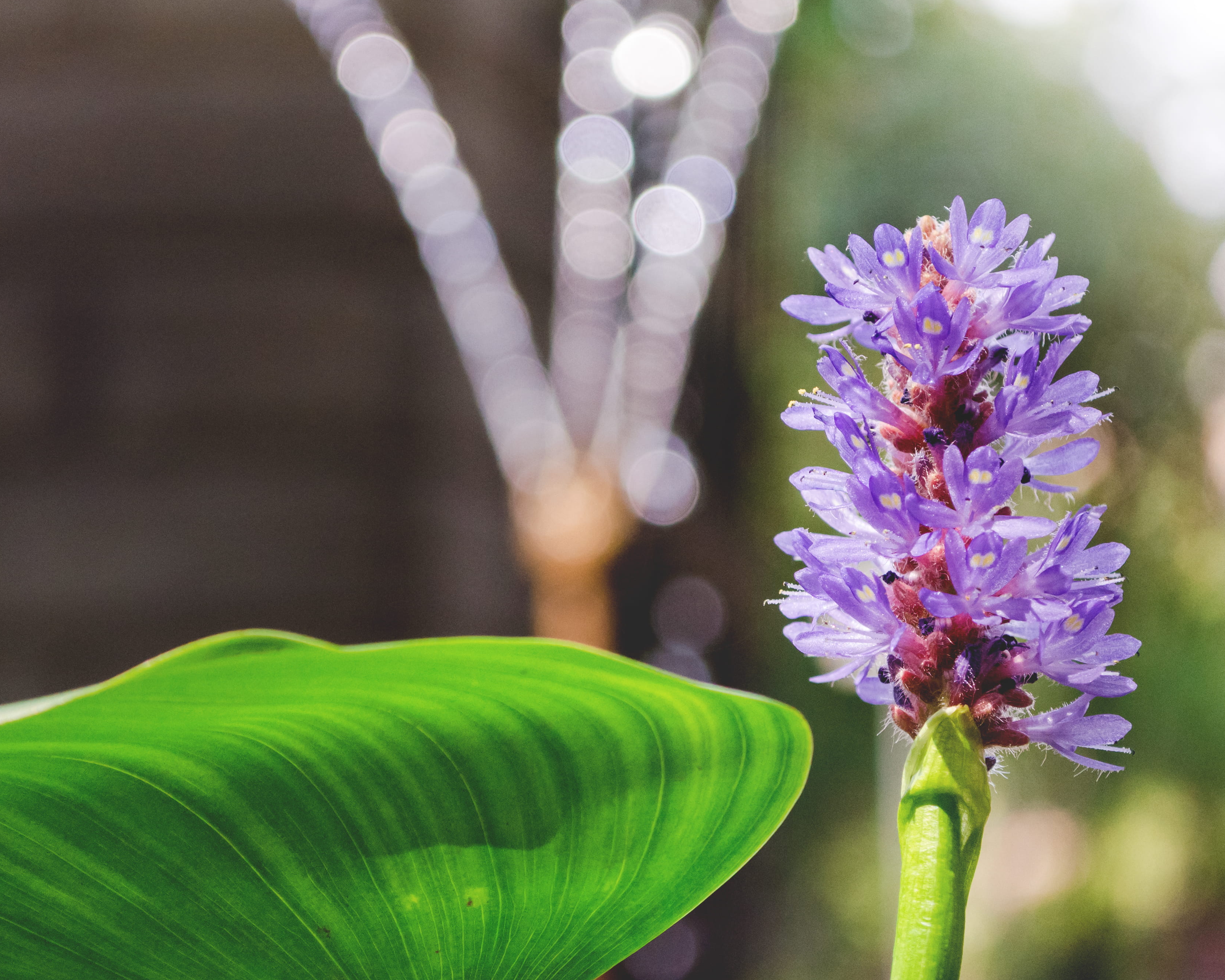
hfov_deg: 16.7
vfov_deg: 13.4
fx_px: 4158
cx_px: 468
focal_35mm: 115
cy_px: 541
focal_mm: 55
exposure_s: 1/1000
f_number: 5.6
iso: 1600
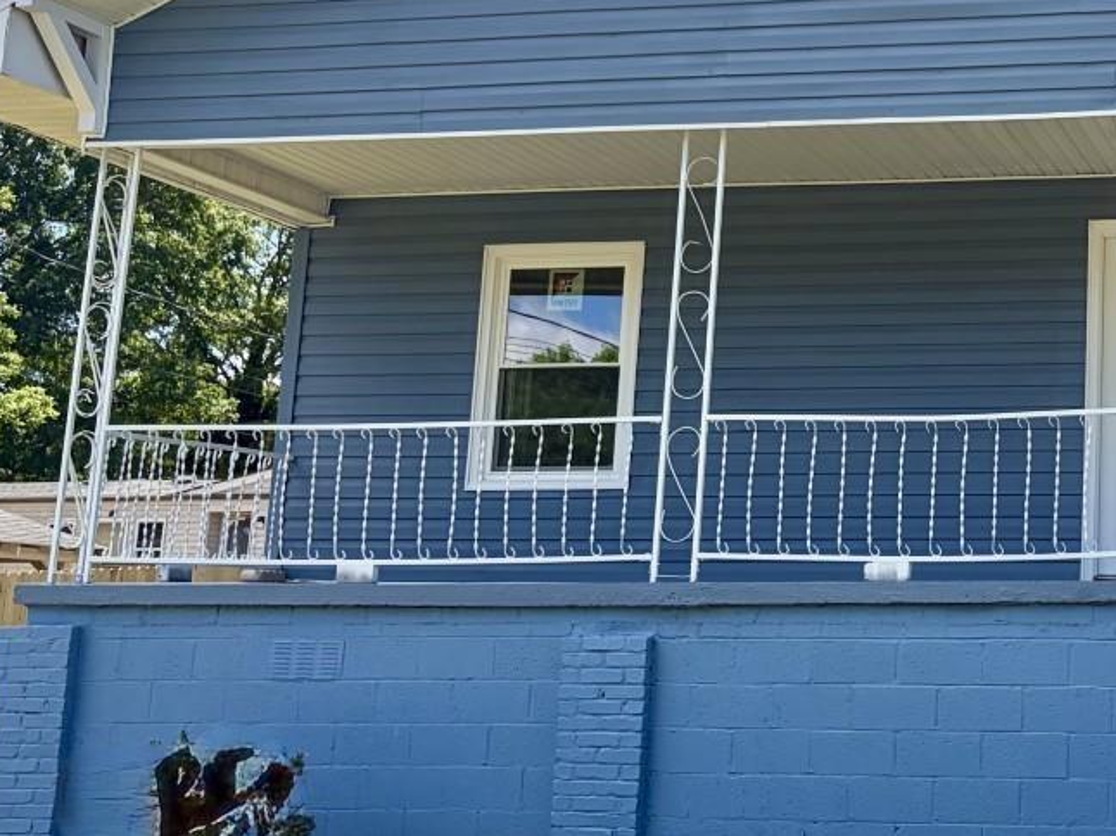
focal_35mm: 58
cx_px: 1090
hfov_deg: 31.0
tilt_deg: +10.8
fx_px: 1869
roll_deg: -0.5
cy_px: 282
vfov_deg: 25.1
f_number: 1.6
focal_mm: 5.96
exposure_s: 1/2012
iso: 64
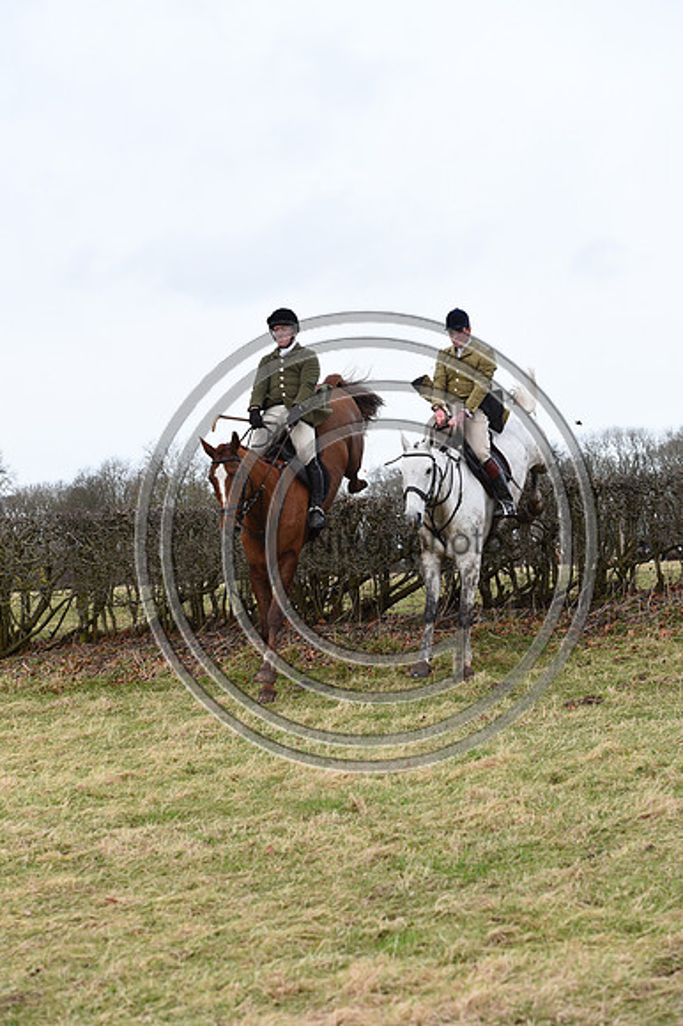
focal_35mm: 70
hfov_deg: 19.4
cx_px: 342
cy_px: 513
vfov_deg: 28.9
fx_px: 1994
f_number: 5.6
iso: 1000
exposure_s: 1/1250
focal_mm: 70
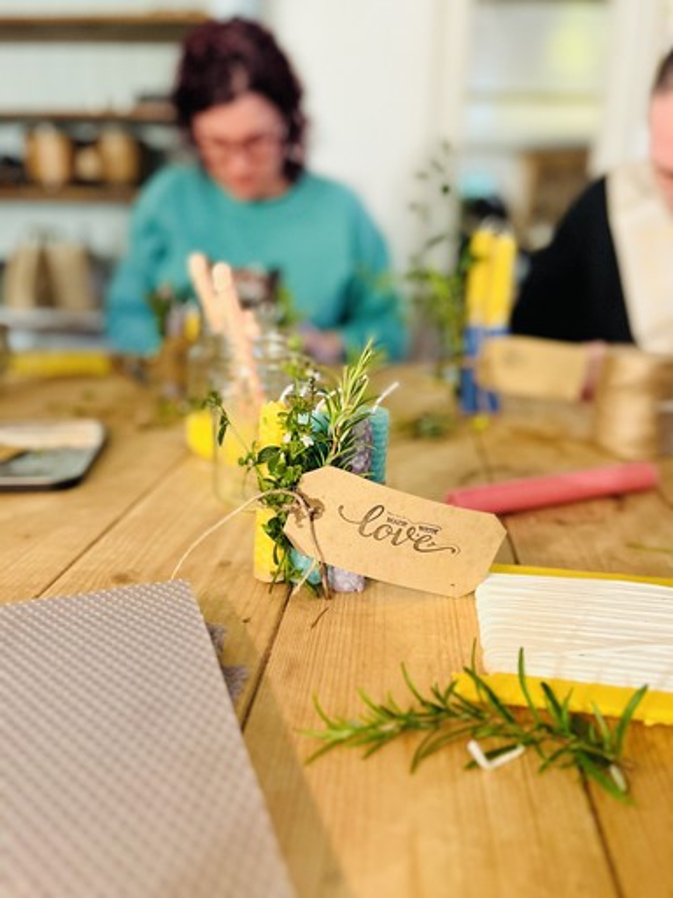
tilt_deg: -17.6
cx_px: 336
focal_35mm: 26
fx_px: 674
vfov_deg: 67.3
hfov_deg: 53.1
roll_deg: -1.2
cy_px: 449
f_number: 1.5
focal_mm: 5.7
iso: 640
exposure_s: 1/30
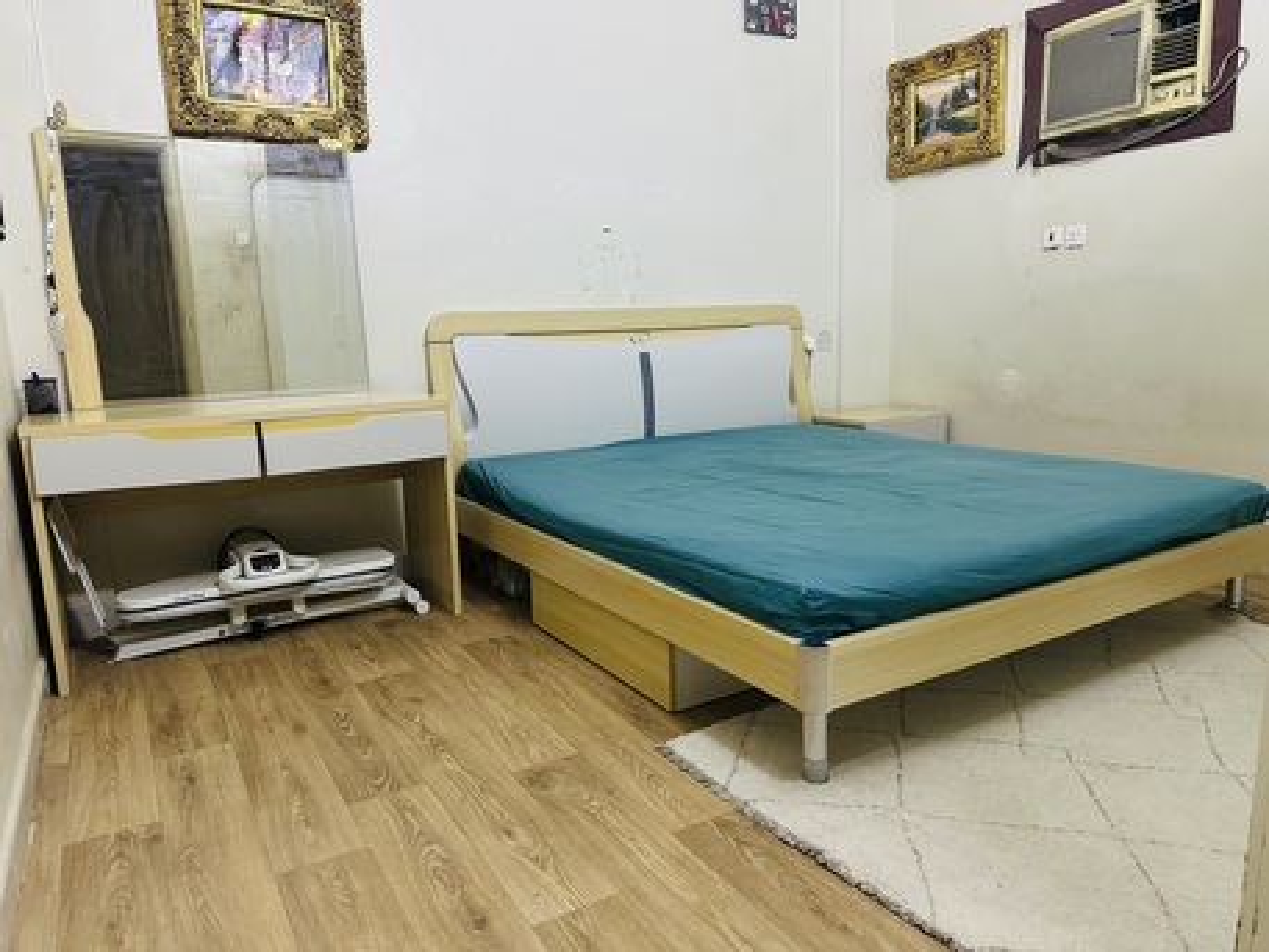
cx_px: 634
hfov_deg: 71.6
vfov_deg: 56.8
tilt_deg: -10.0
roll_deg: +1.6
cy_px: 476
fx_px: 880
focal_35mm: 24
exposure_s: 1/60
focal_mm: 6.86
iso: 400
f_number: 1.78
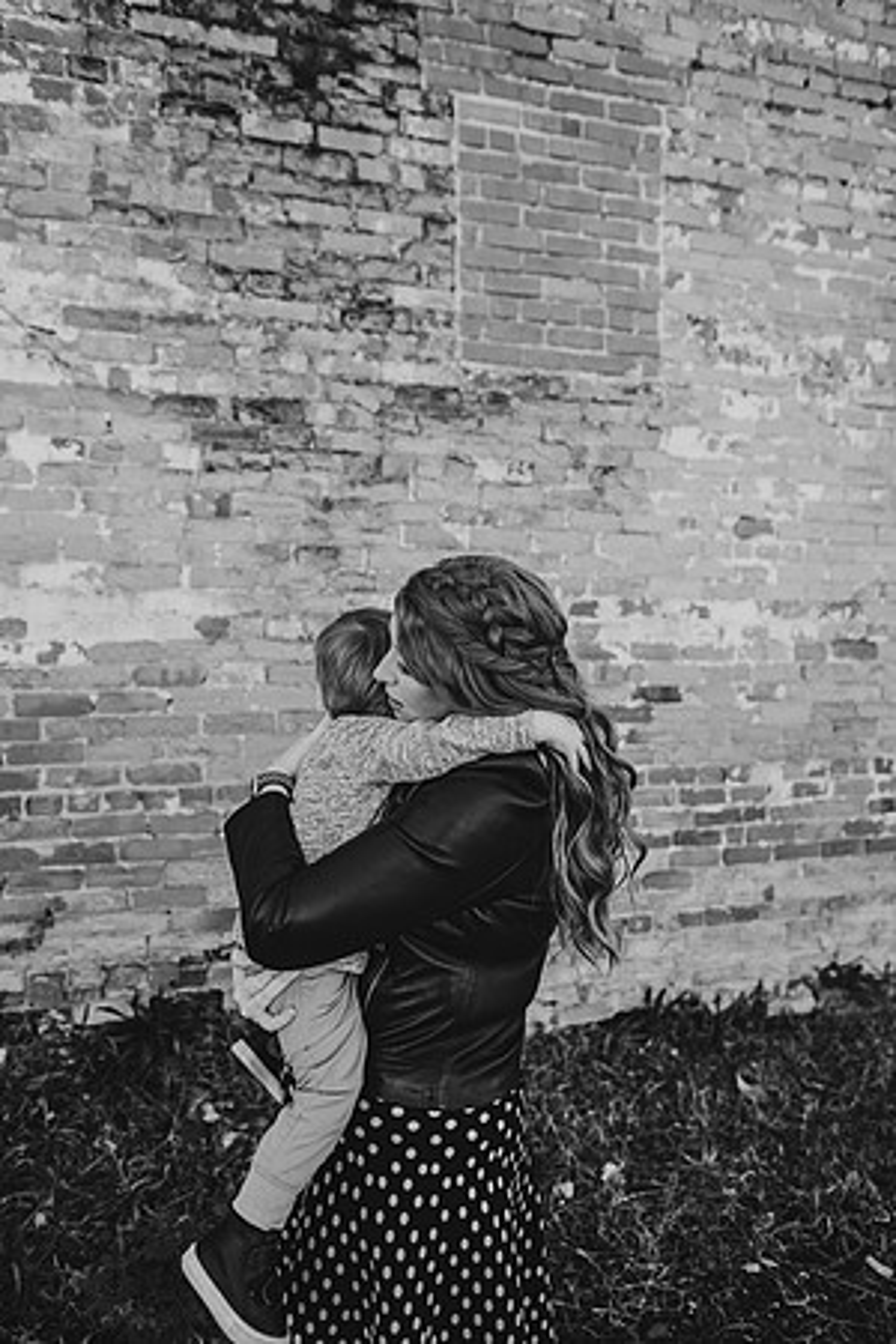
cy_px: 672
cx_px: 448
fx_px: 896
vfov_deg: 73.7
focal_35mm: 24
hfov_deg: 53.1
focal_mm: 24
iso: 125
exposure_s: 1/400
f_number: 2.5
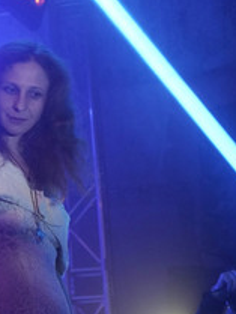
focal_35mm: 58
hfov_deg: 25.0
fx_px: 527
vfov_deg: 33.2
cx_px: 67
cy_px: 171
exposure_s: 1/125
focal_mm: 28
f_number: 2.8
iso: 3200
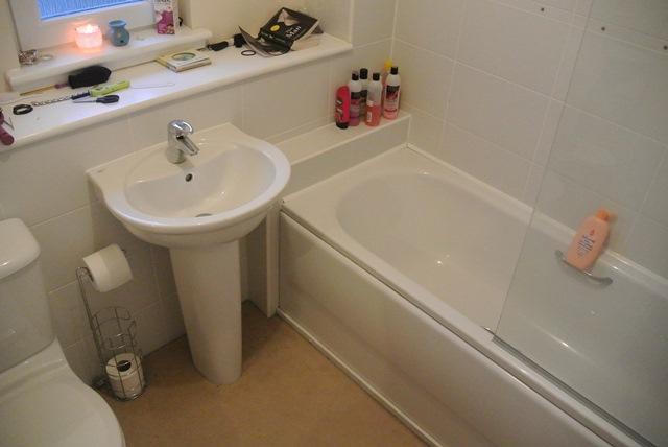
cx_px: 334
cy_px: 224
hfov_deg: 63.6
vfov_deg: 45.0
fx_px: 539
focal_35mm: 29
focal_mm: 11
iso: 2500
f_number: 3.5
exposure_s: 1/60
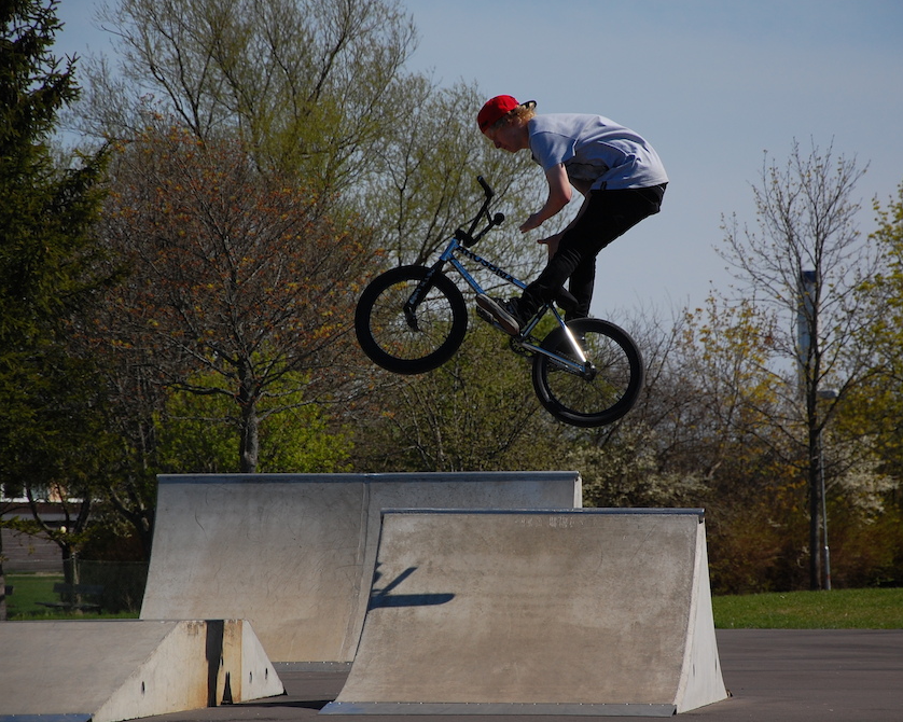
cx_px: 482
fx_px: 4825
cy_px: 365
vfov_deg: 8.6
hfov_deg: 10.7
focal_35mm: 181
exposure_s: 1/1600
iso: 200
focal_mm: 105
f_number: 5.6
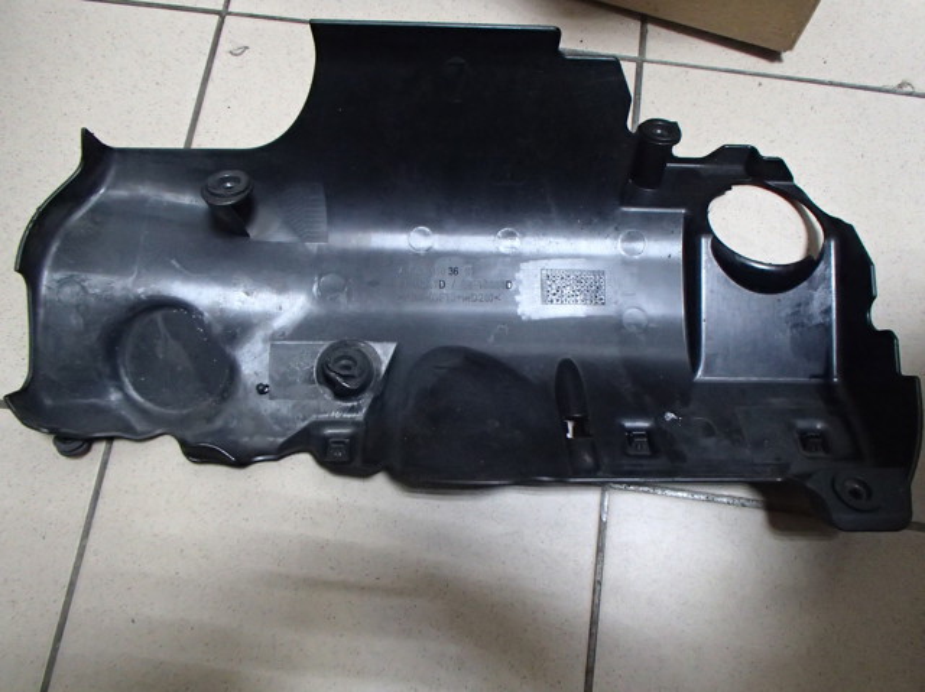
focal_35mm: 28
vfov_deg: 49.7
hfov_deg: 63.5
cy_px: 346
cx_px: 462
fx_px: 748
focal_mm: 5
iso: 800
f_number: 3.9
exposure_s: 1/15
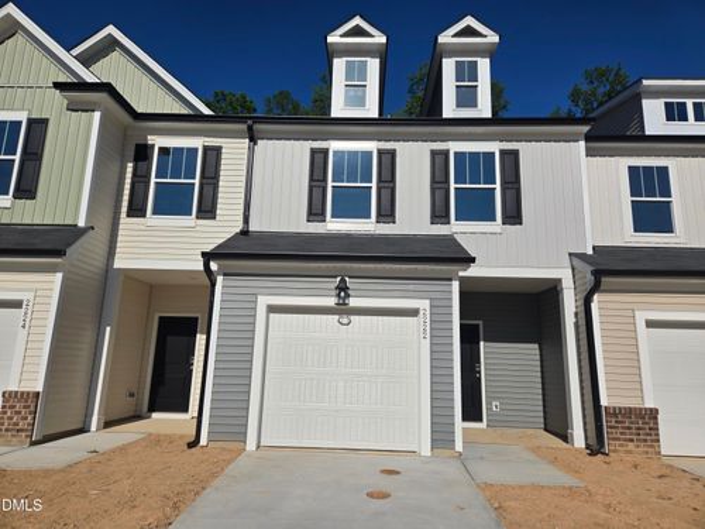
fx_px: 468
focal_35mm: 23
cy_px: 264
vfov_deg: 58.9
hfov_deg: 73.9
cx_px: 352
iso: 25
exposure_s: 1/5397
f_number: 1.8
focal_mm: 5.4
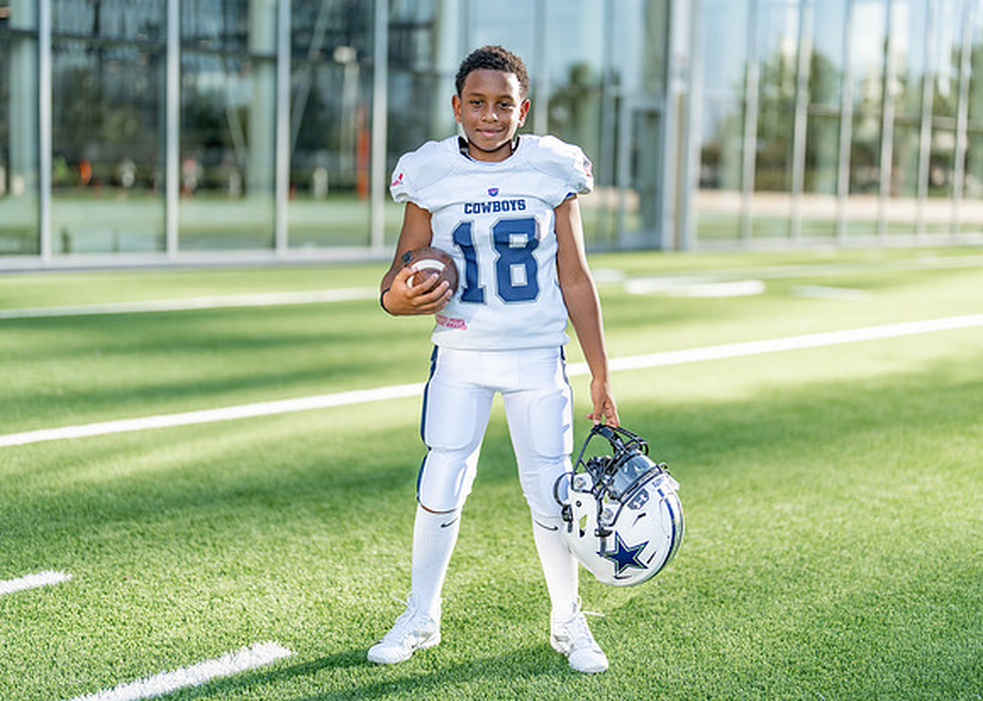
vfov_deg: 25.6
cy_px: 334
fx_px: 1541
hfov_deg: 35.4
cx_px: 515
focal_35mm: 55
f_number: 1.2
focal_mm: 50
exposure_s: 1/2000
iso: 100
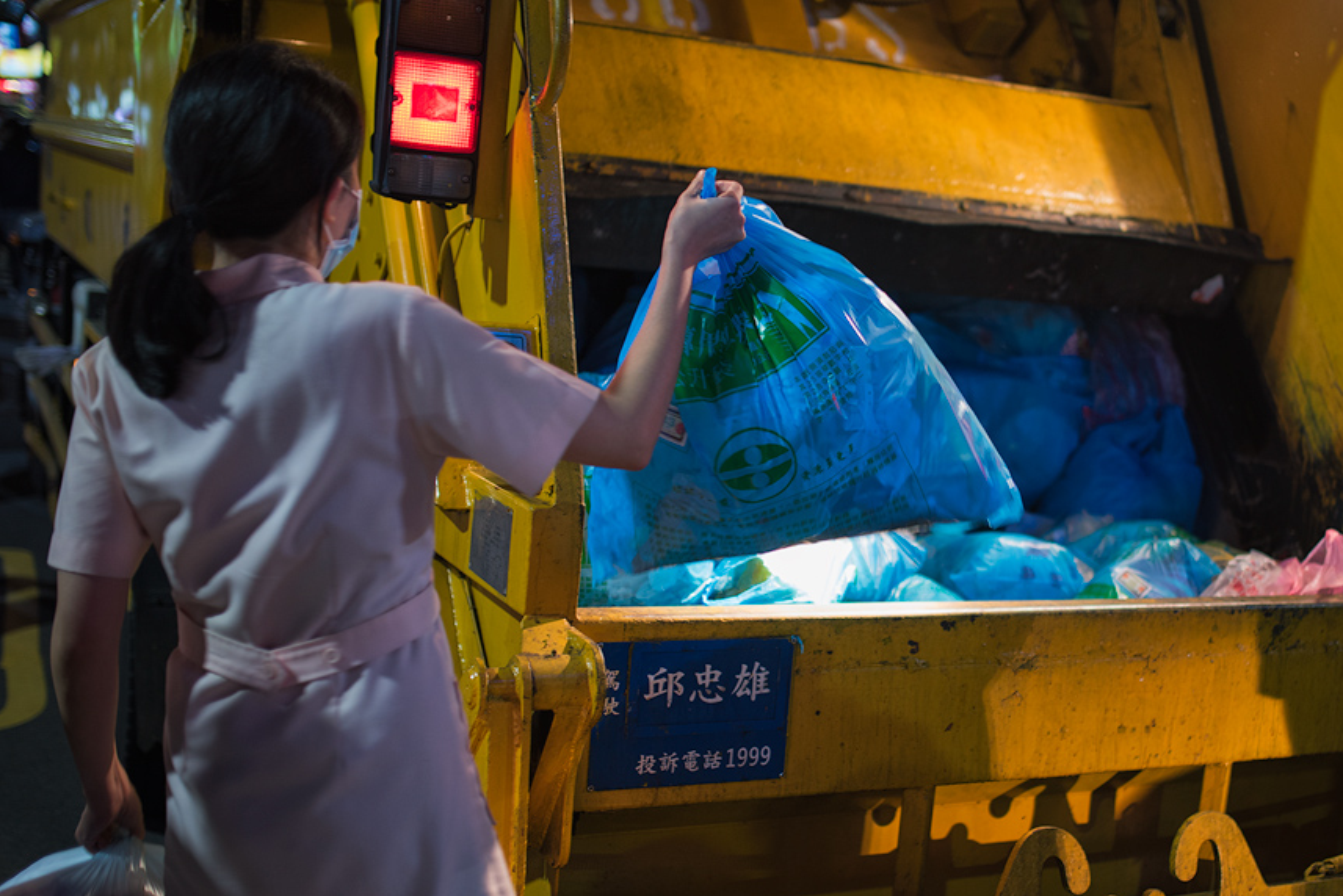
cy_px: 552
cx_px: 901
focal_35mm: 49
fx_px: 1828
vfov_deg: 27.5
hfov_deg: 39.8
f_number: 1.4
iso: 200
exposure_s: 1/50
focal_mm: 35
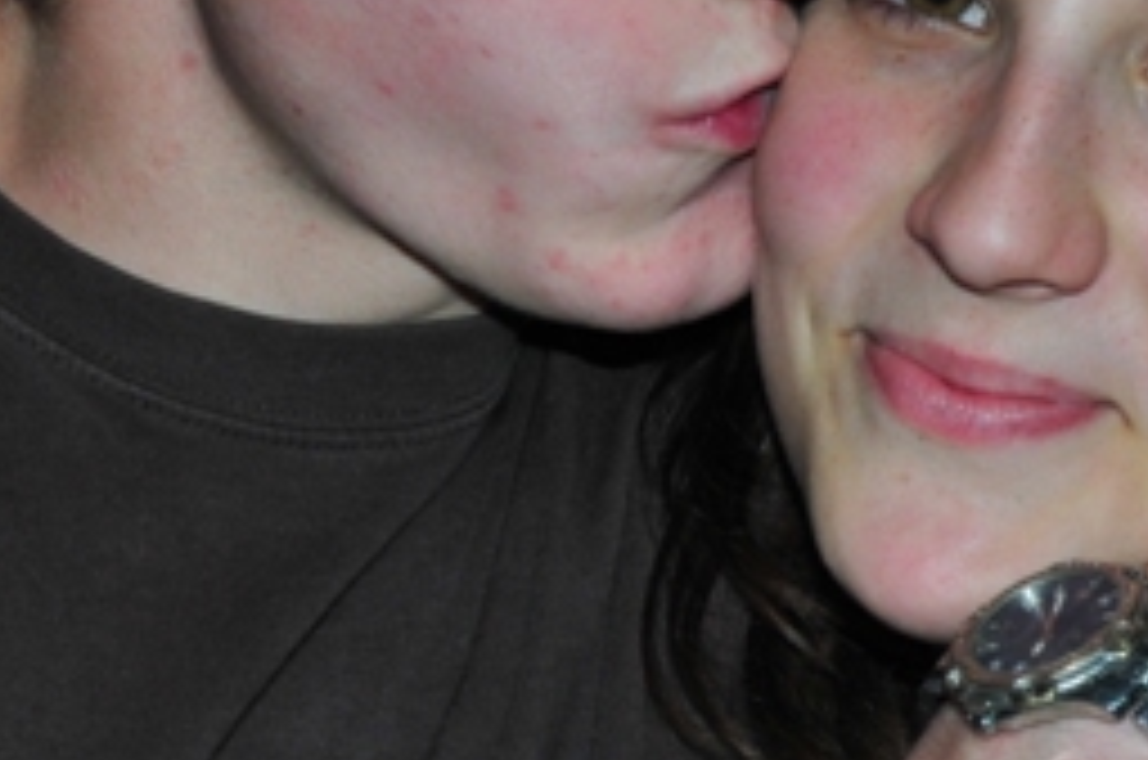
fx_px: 5238
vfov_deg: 8.3
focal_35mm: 165
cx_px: 752
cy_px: 11
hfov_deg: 12.5
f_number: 10
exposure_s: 1/250
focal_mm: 35
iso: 320
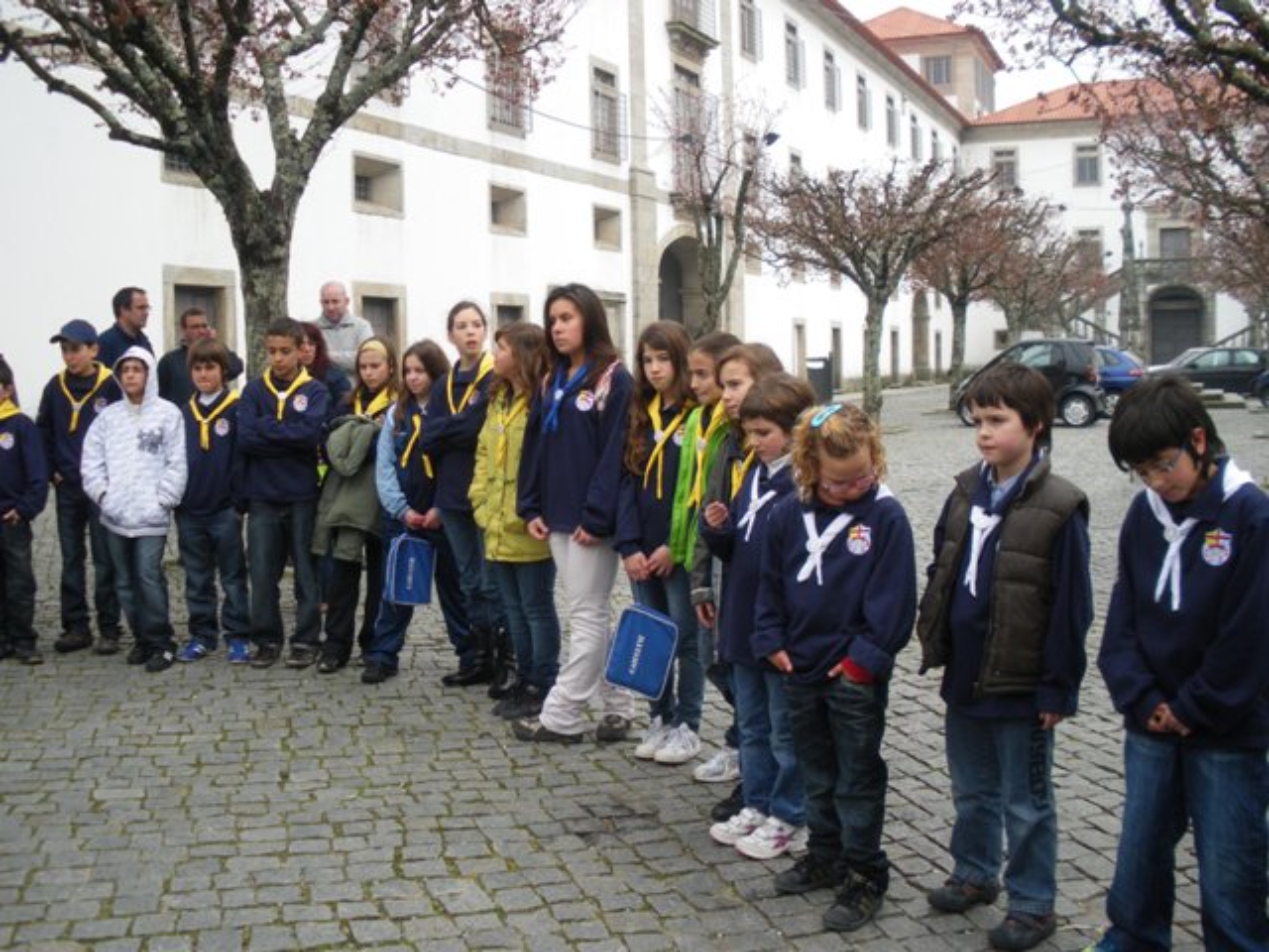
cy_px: 476
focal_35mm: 36
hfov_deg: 51.4
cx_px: 634
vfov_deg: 39.7
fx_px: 1320
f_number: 3.5
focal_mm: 6.3
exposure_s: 1/125
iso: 64
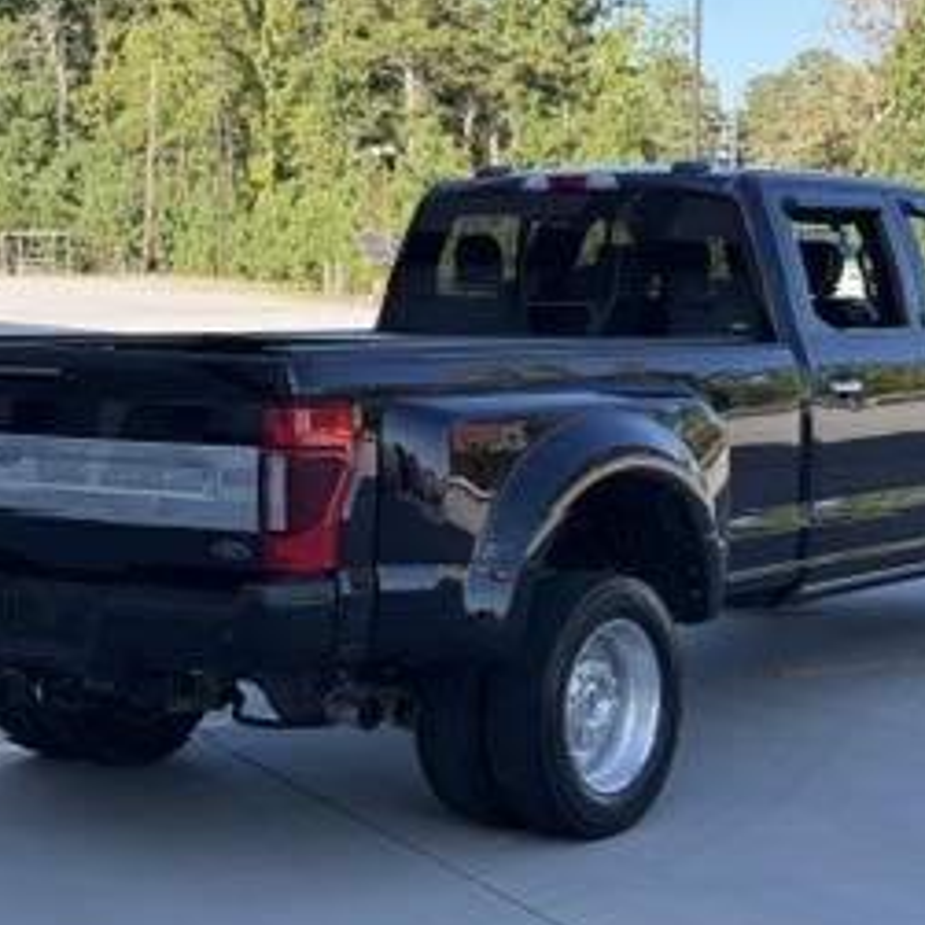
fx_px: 2449
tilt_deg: -3.7
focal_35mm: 81
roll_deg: +0.2
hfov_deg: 21.4
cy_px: 516
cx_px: 468
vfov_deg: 21.4
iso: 80
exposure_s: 1/1167
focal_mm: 6.76
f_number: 1.78
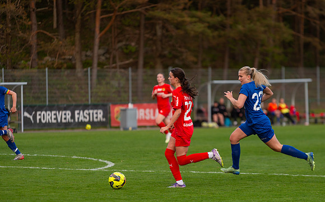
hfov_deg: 9.1
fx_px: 2043
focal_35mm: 231
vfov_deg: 5.7
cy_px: 120
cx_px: 180
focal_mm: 200
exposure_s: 1/1250
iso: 640
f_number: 3.2
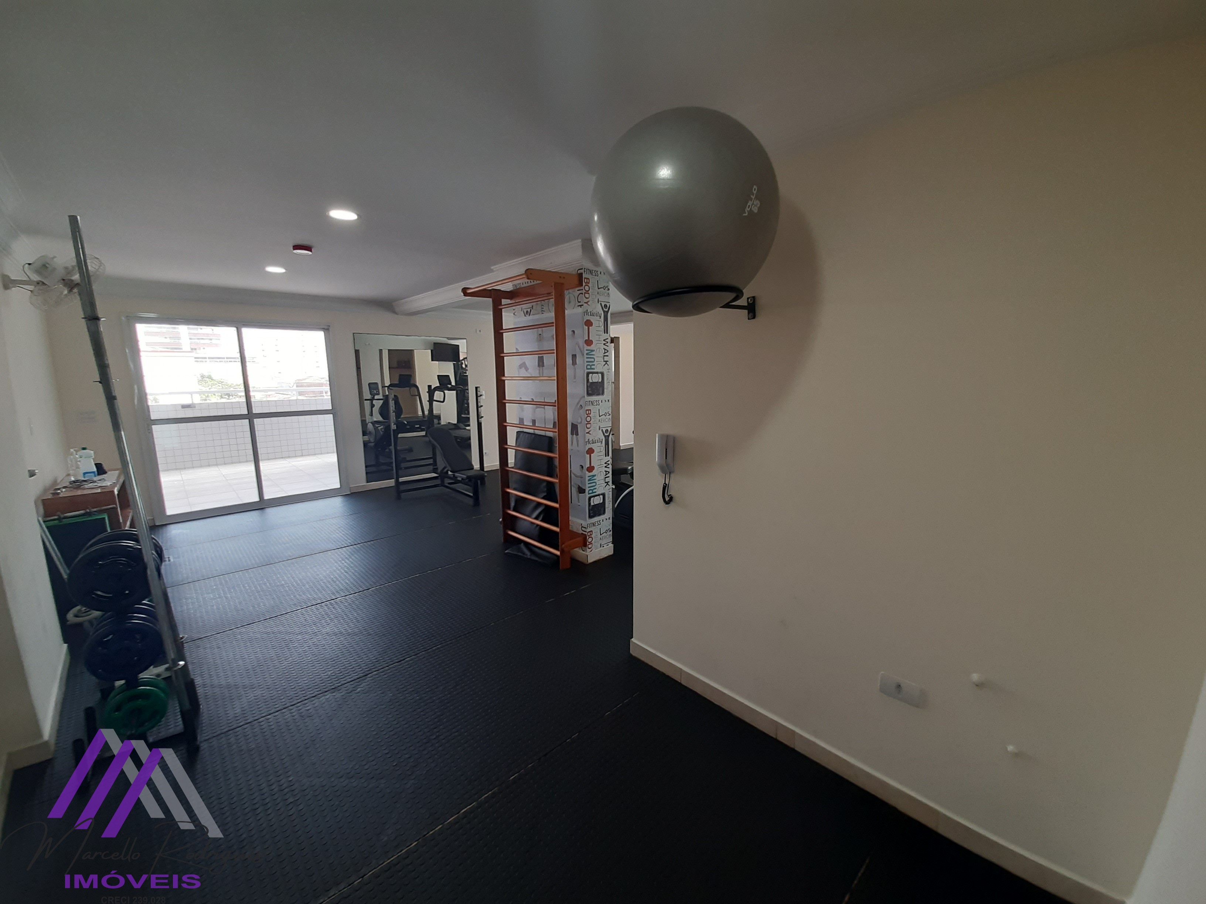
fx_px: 453
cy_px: 452
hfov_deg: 106.2
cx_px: 603
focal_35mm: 13
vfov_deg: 89.9
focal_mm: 1.42
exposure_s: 1/40
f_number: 2.2
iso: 50
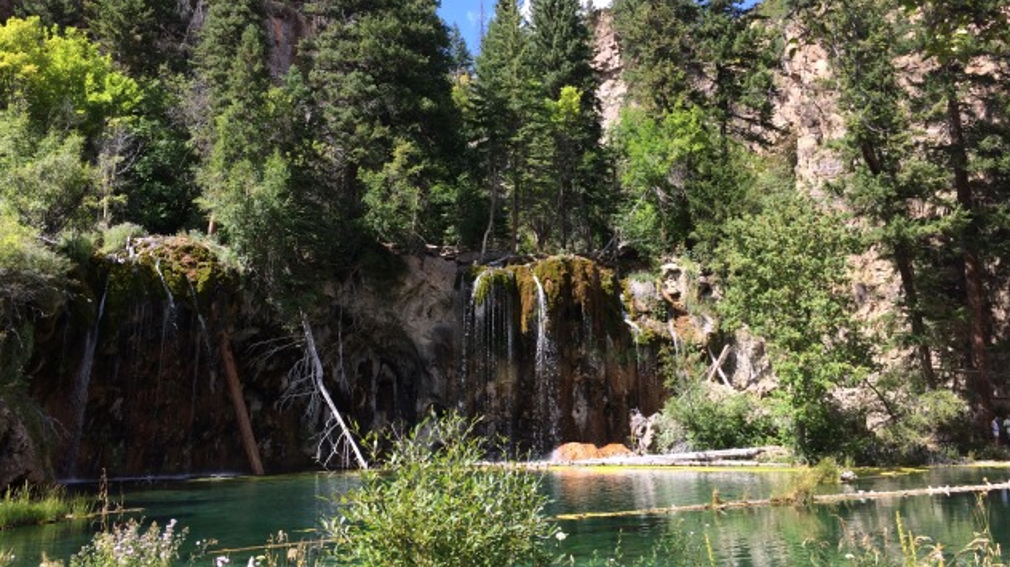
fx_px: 857
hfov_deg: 61.0
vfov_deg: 36.5
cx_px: 503
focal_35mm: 32
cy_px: 228
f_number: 2.2
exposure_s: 1/672
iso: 32
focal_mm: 4.15
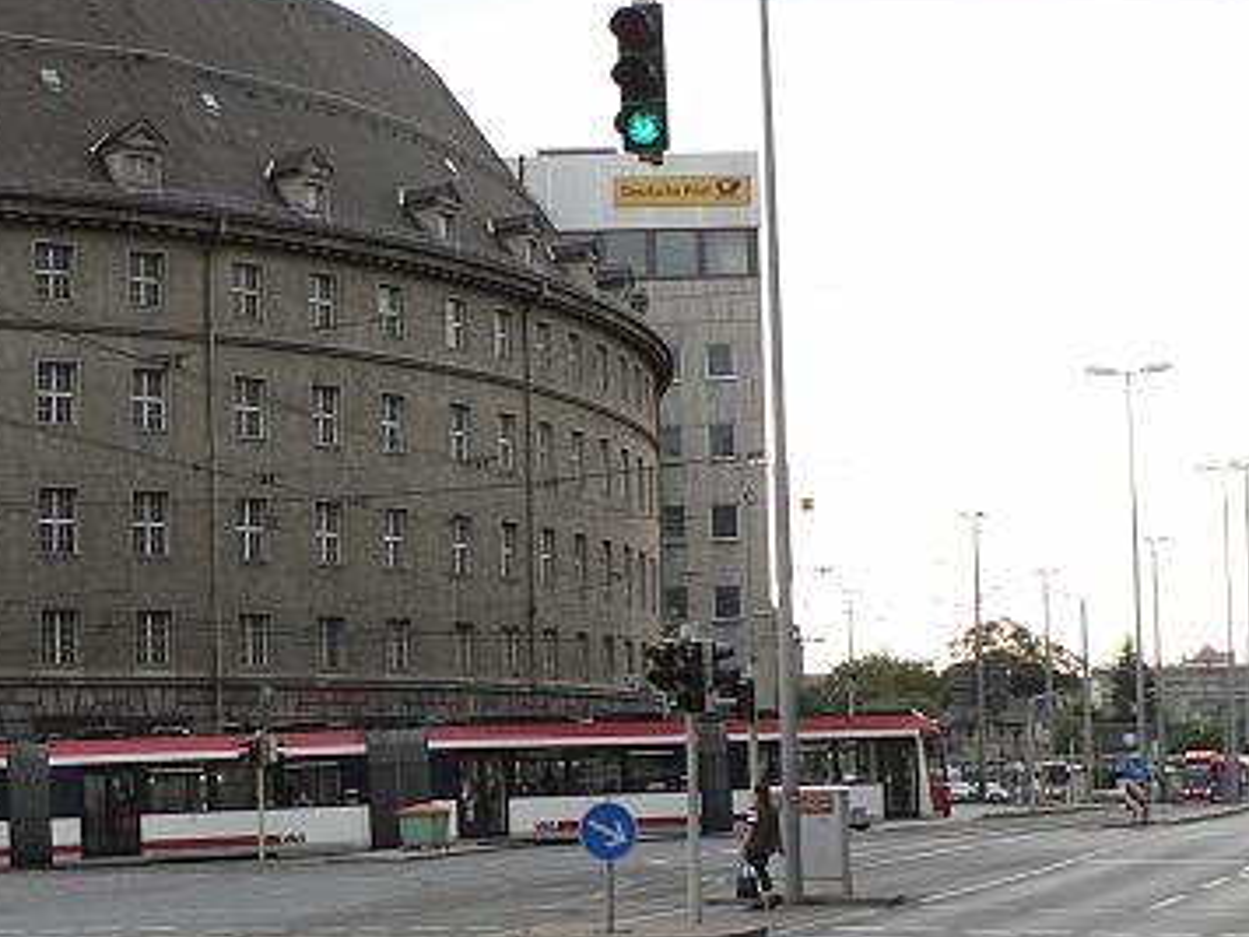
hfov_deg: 24.0
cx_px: 421
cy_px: 663
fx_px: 2923
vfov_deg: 18.1
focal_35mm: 81
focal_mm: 6
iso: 80
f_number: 4
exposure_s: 1/100
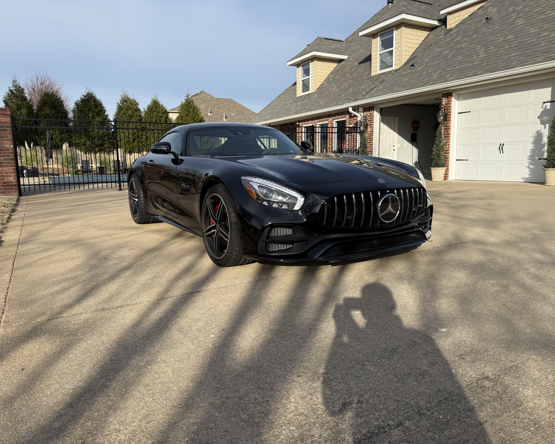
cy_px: 222
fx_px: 411
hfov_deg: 68.0
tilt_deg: -8.3
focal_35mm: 25
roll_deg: +0.6
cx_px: 260
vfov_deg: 56.8
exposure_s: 1/4405
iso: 80
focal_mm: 6.76
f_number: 1.78
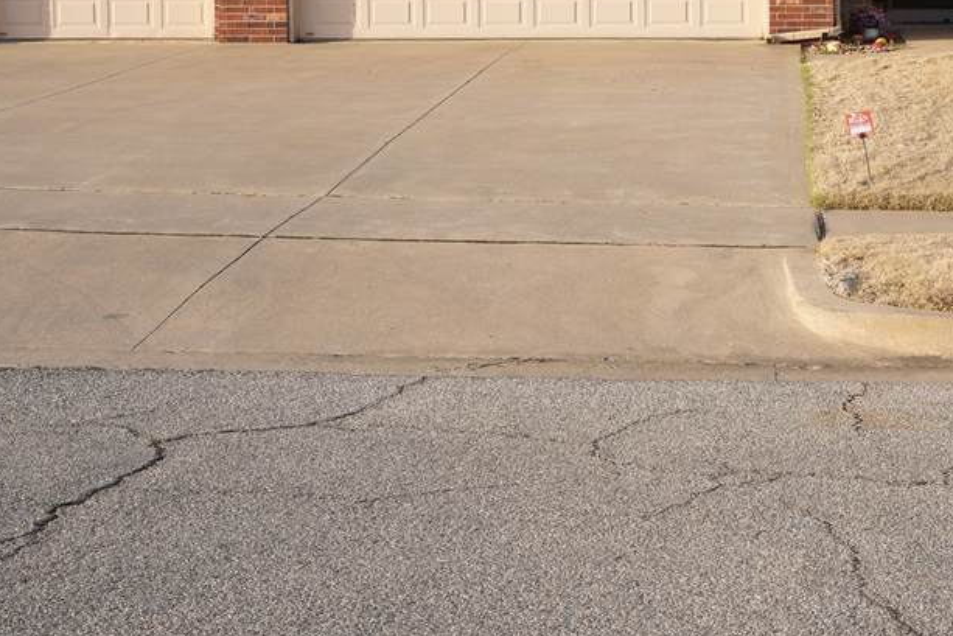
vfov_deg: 18.7
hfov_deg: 27.7
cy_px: 25
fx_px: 1885
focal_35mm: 71
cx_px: 788
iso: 125
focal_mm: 34.1
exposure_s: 1/80
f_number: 9
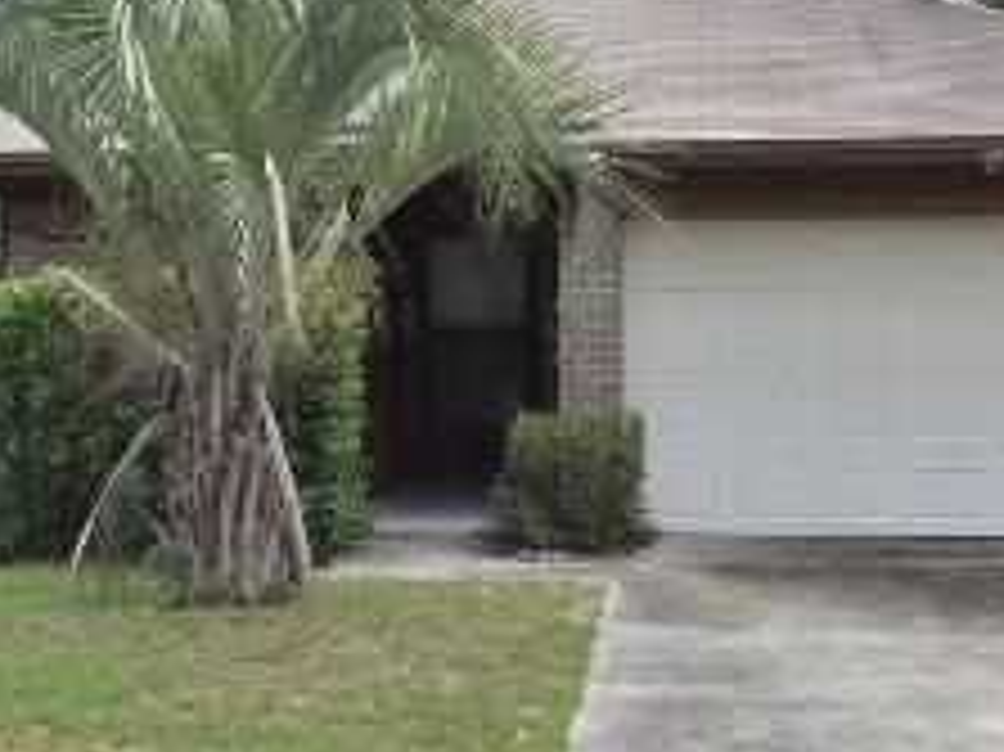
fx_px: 1913
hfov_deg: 29.3
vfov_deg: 22.2
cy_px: 257
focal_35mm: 66
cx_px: 410
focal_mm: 4.1
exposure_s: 1/320
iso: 100
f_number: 3.5
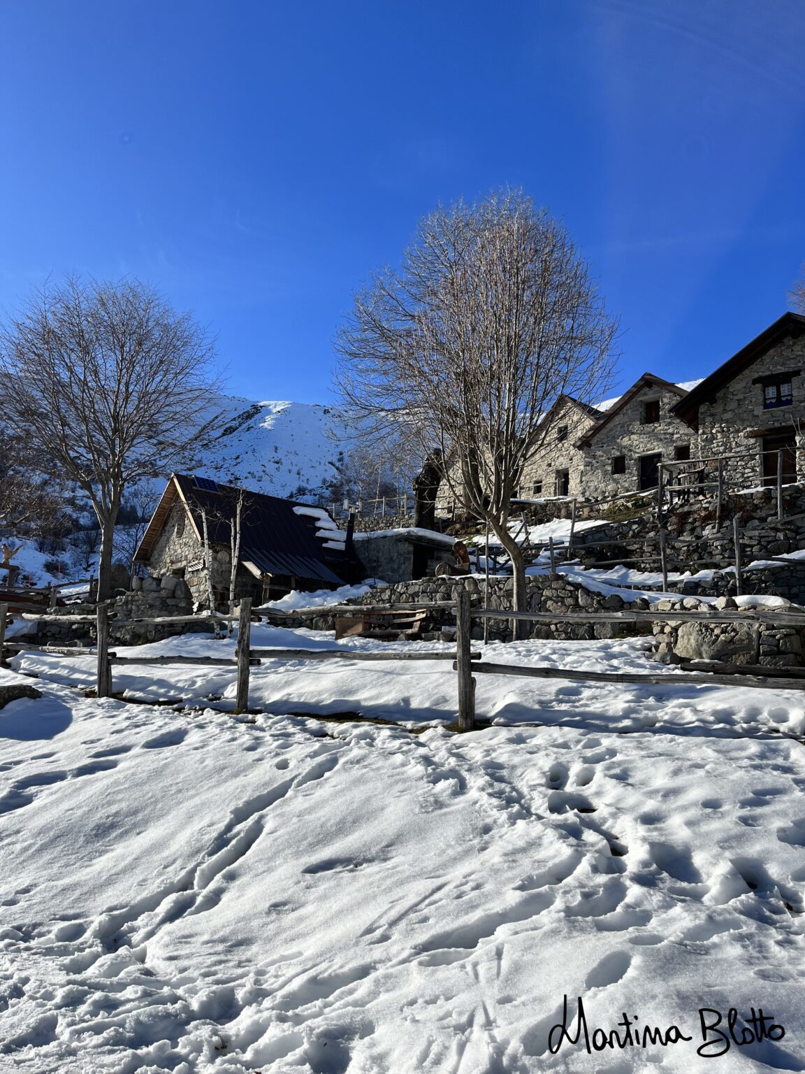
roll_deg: -2.4
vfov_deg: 67.3
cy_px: 537
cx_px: 402
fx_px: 806
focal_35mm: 26
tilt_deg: +12.4
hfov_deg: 53.1
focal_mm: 5.1
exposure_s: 1/1992
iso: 50
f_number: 1.6
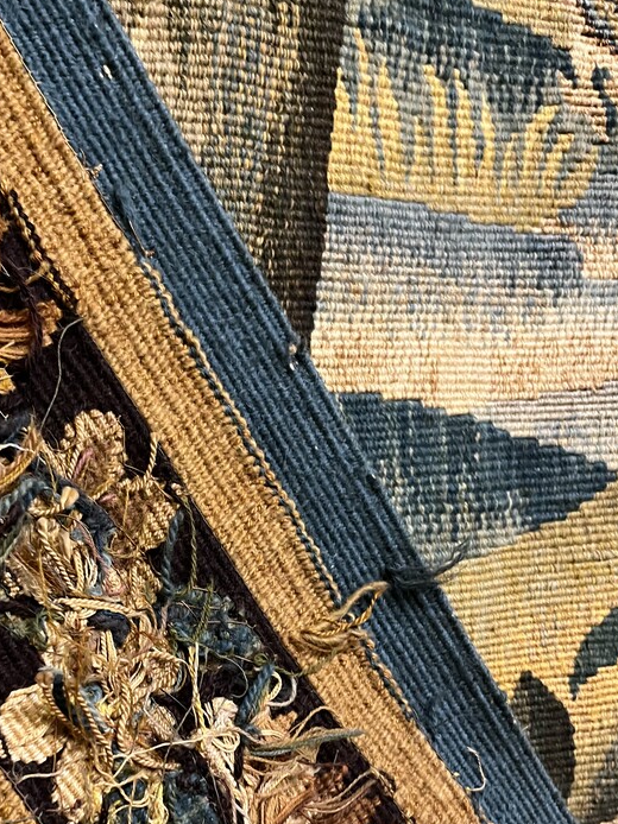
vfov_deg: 45.3
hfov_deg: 35.2
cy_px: 614
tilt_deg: -9.3
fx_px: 953
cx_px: 158
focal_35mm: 40
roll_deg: +1.5
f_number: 1.6
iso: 500
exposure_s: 1/33
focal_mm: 5.1
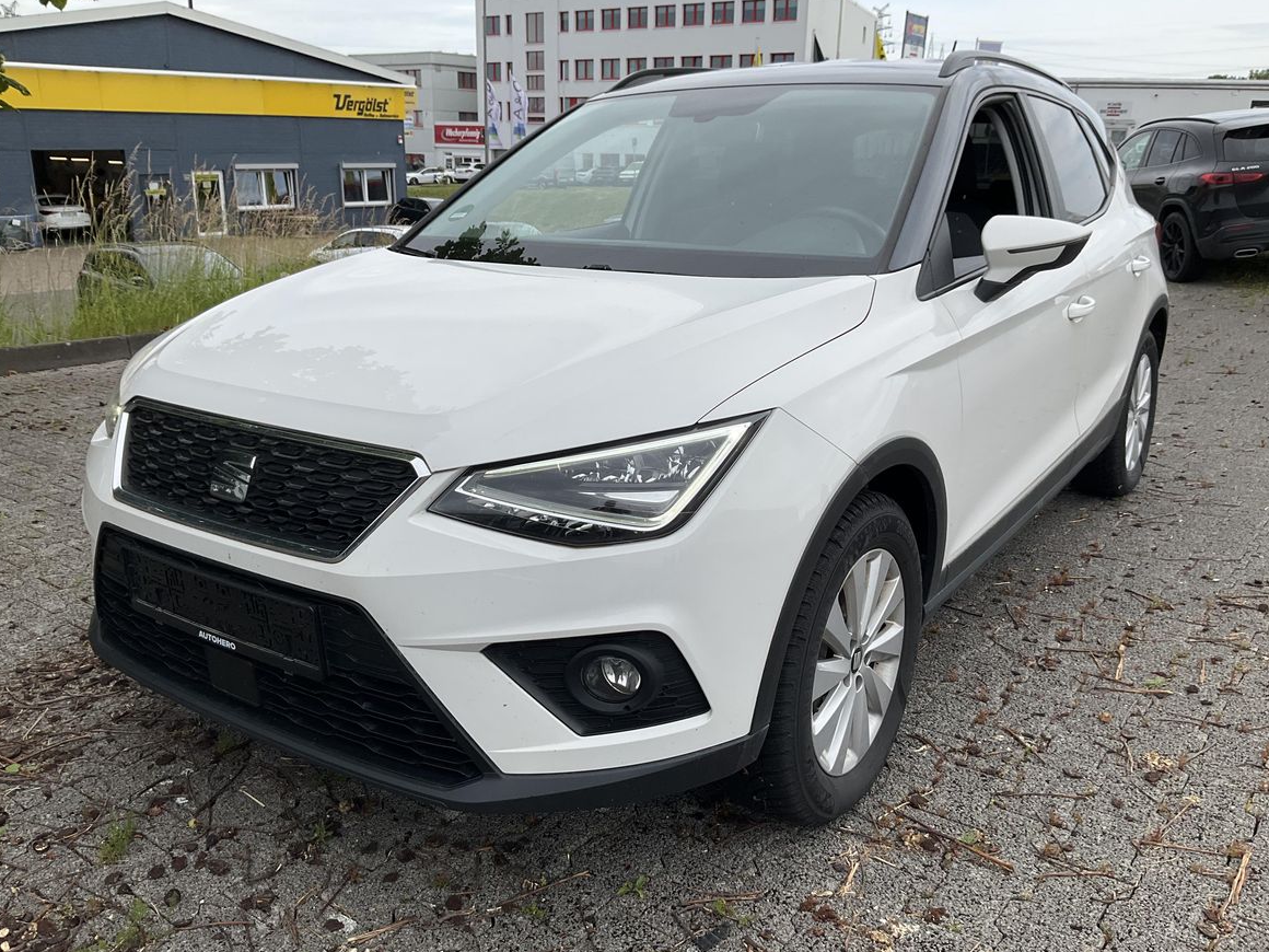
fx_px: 1100
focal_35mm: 30
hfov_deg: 60.0
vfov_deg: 46.8
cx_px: 633
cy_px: 486
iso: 25
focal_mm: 3
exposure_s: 1/1342
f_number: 1.8
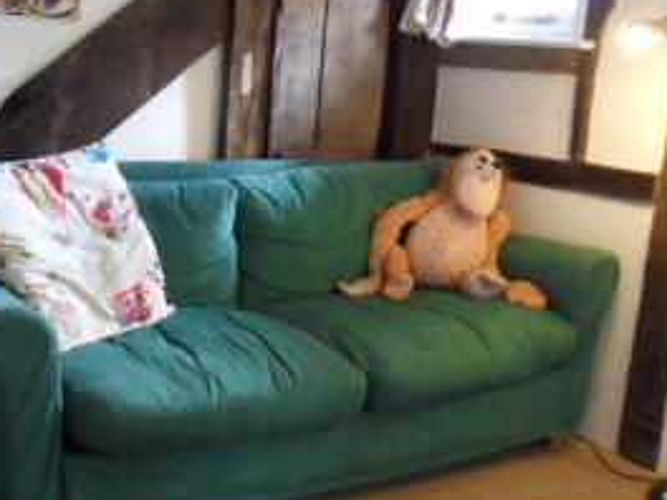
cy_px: 317
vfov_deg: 27.4
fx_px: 1021
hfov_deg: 36.1
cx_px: 297
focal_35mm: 53
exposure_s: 1/15
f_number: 3.3
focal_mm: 4.2
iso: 400
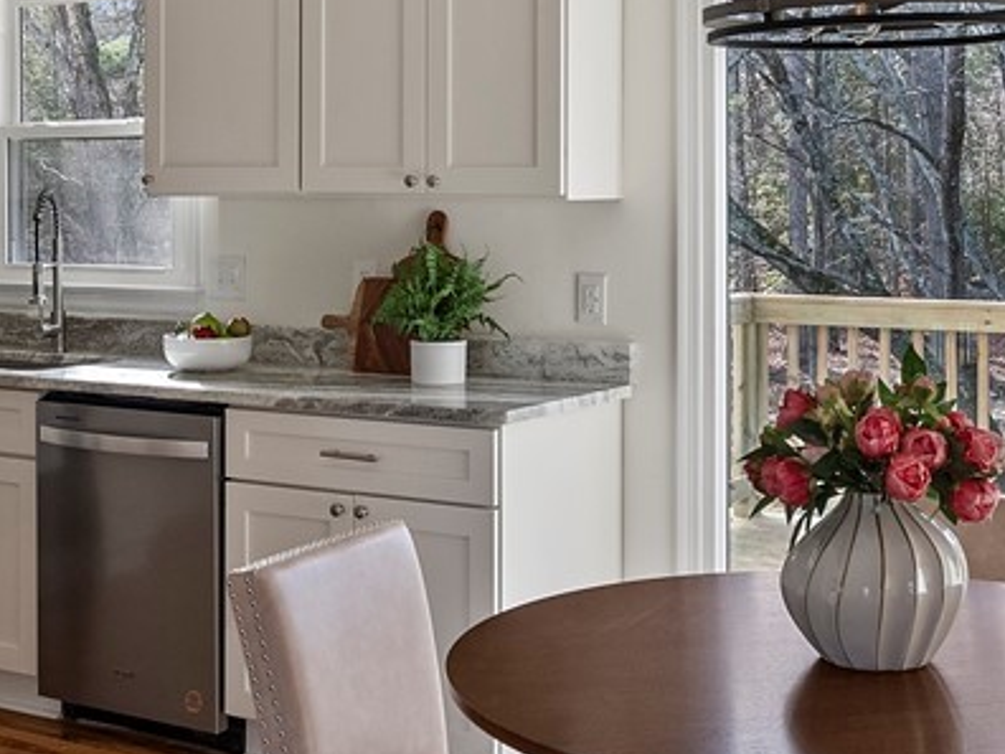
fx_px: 1684
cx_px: 438
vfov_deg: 24.9
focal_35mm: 58
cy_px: 188
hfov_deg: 33.2
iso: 800
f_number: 8
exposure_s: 1/15
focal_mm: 22
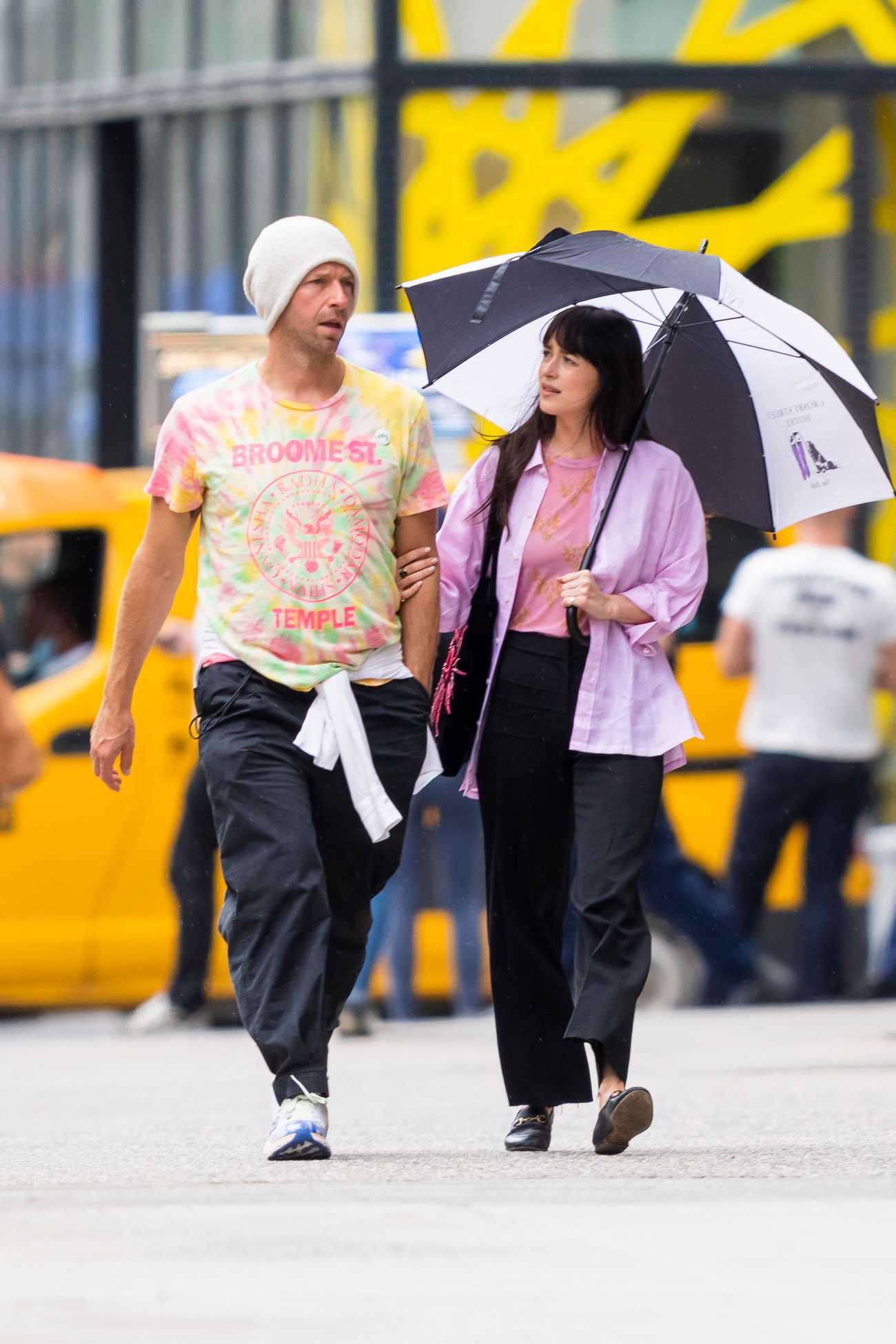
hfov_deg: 3.4
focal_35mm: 400
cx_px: 448
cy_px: 672
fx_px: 14932
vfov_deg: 5.2
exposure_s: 1/500
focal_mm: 400
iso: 100
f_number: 2.8
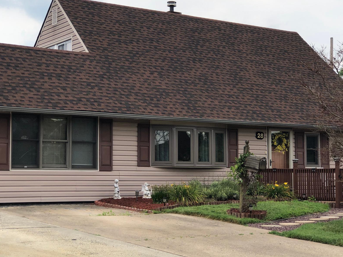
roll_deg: -0.6
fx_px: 733
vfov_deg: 19.9
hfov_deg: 26.3
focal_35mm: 74
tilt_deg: +3.7
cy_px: 120
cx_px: 173
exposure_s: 1/192
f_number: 2.8
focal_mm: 6.6
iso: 20
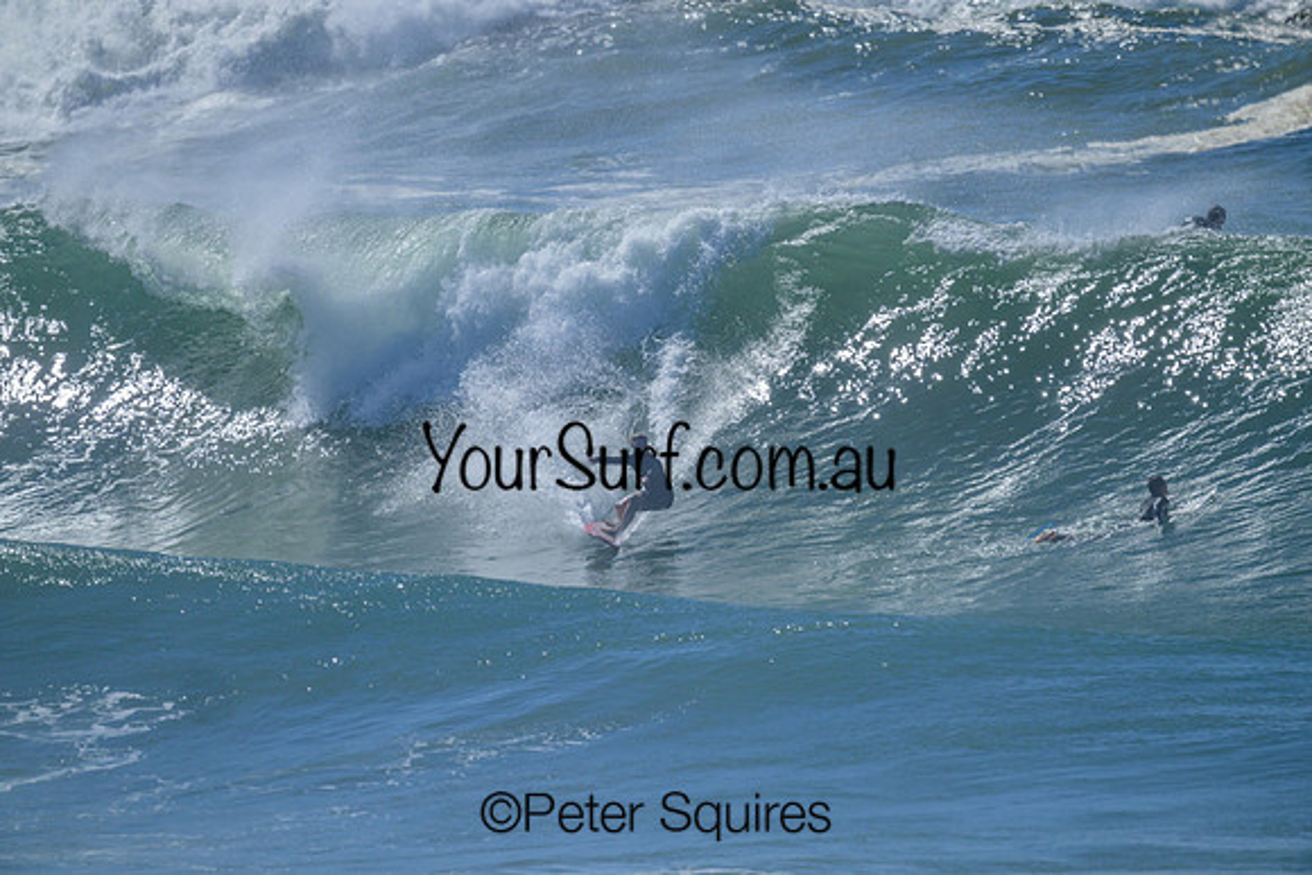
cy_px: 438
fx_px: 40825
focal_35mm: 1120
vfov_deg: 1.2
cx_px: 656
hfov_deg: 1.8
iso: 450
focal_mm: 1120
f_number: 10
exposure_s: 1/3200
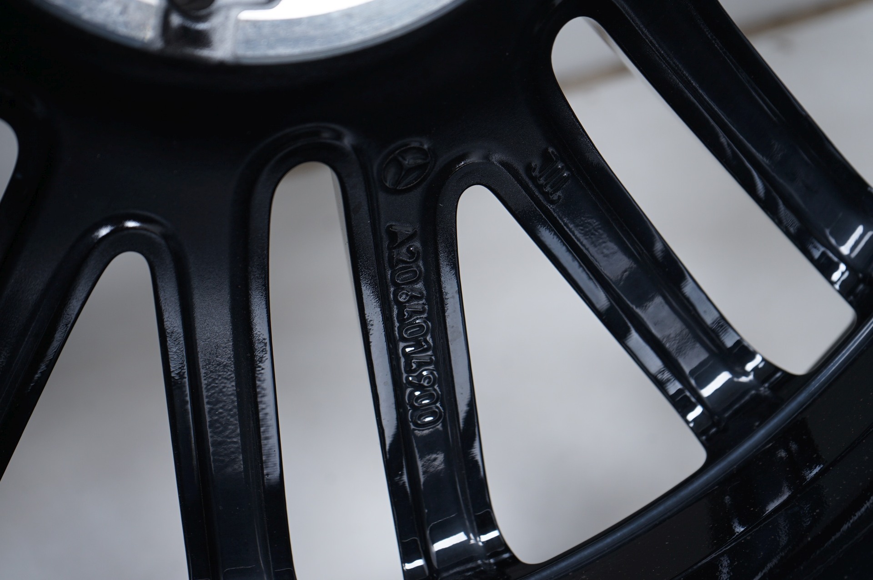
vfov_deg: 21.5
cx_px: 436
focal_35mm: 63
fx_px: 1527
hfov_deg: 31.9
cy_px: 290
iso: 250
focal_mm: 63
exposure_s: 1/125
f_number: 7.1
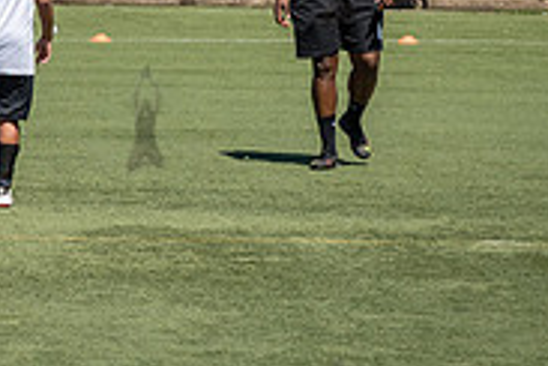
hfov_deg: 6.8
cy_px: -28
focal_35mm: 299
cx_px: -243
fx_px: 4551
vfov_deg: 4.6
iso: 200
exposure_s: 1/2500
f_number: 4
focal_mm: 70
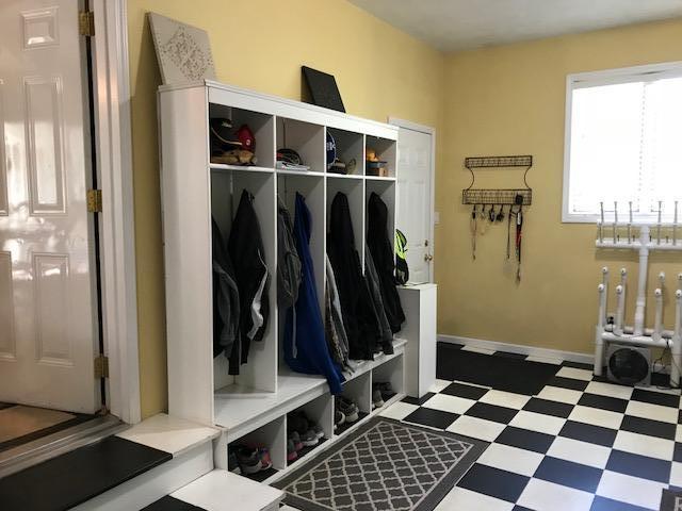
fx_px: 552
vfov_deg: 49.7
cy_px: 256
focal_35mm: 28
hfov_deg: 63.4
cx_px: 341
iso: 50
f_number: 1.8
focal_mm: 3.99
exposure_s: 1/15
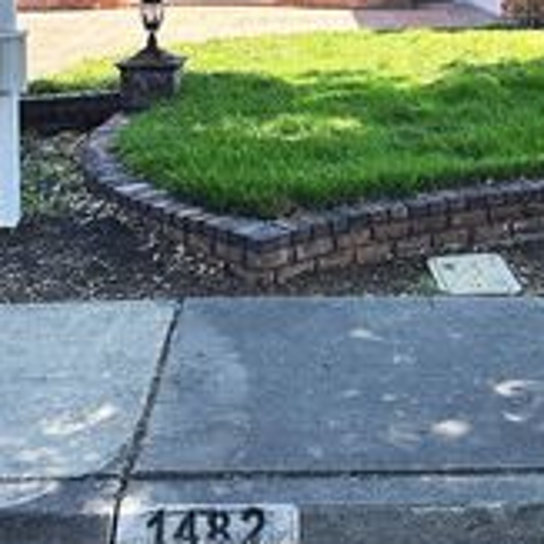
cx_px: 347
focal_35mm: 65
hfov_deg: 26.4
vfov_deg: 24.7
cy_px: -48
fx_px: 1156
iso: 80
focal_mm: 6.86
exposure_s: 1/1272
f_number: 1.78
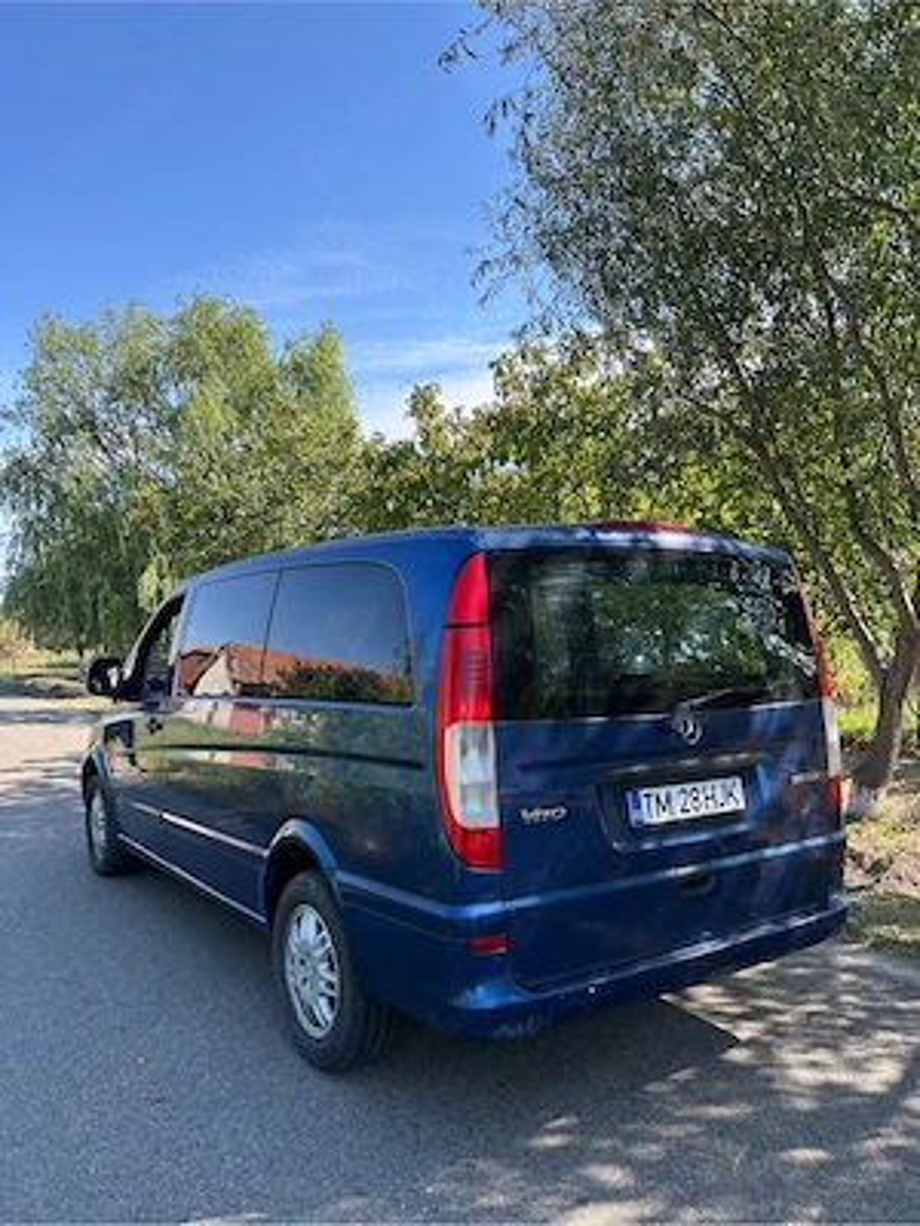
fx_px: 921
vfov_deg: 67.3
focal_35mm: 26
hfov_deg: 53.1
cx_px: 460
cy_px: 613
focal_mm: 5.7
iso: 50
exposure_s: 1/1100
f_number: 1.5
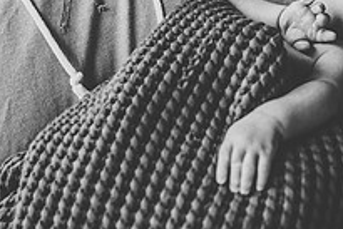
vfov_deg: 13.5
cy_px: -29
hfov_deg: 20.6
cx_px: 141
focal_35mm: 99
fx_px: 944
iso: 800
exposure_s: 1/160
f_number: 2.8
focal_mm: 35
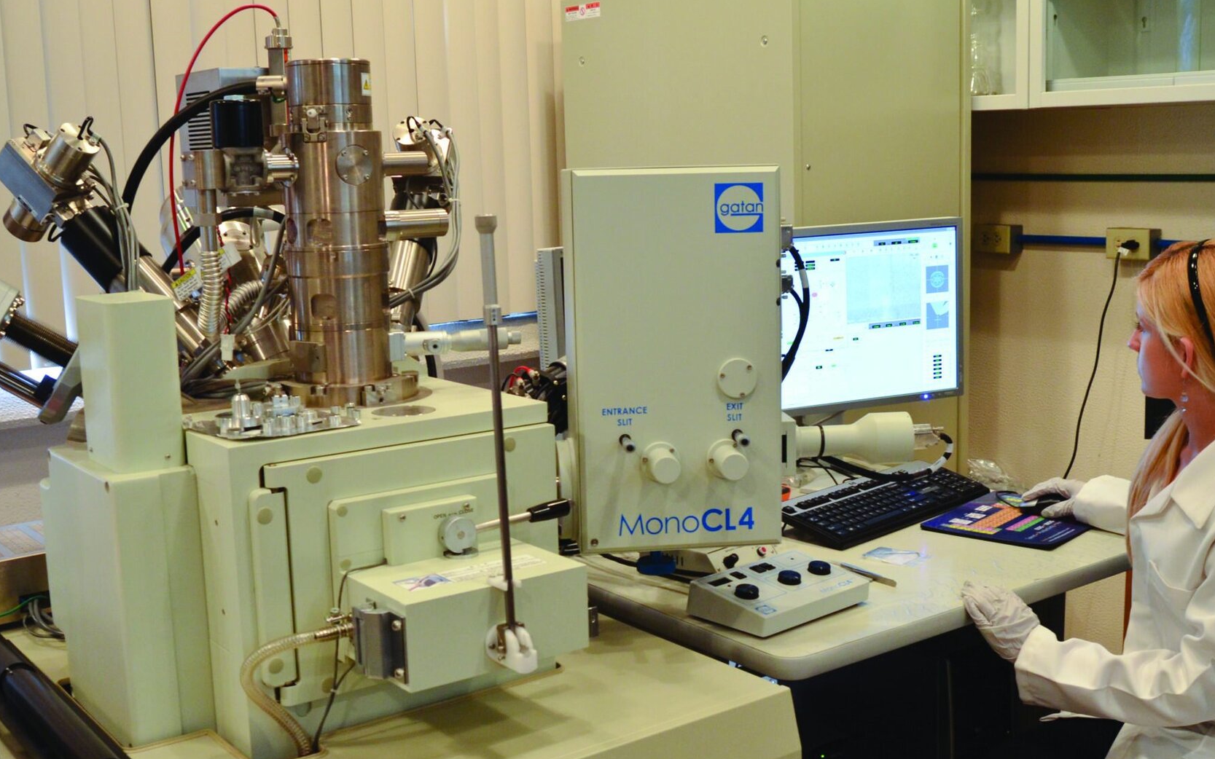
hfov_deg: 47.5
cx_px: 600
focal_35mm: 42
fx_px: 1382
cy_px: 436
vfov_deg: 30.7
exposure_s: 1/10
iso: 800
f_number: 5.6
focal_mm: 19
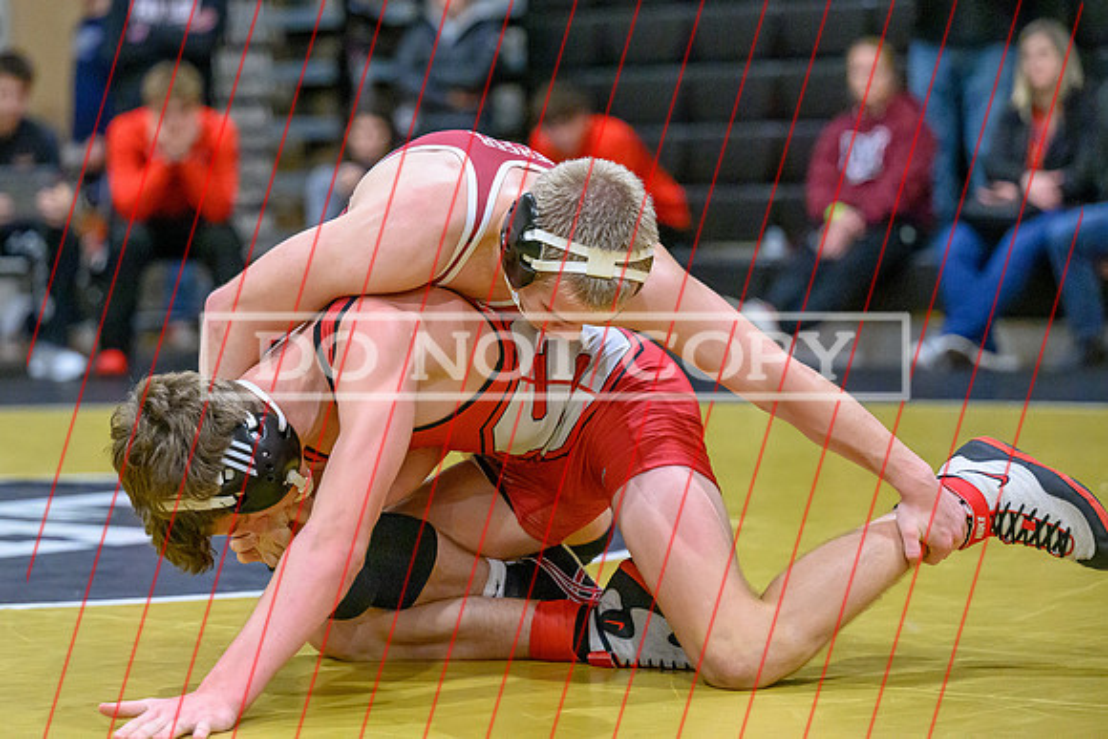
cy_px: 292
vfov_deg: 10.3
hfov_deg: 15.4
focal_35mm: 133
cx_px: 482
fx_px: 4098
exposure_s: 1/800
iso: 12800
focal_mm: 110
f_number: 2.8
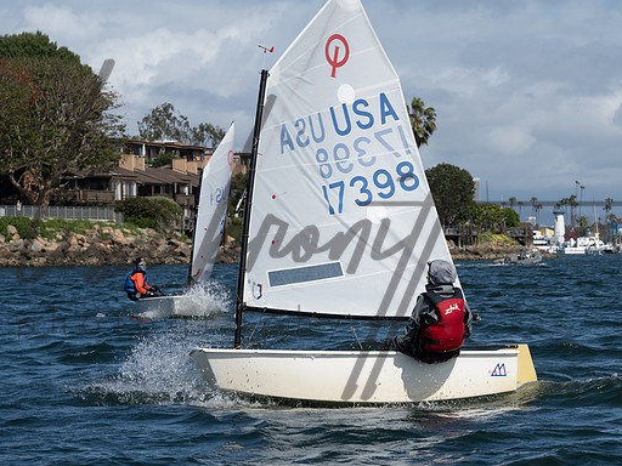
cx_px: 369
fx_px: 2659
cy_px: 302
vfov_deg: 10.0
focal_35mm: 148
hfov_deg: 13.3
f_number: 13
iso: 320
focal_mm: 100
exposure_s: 1/640
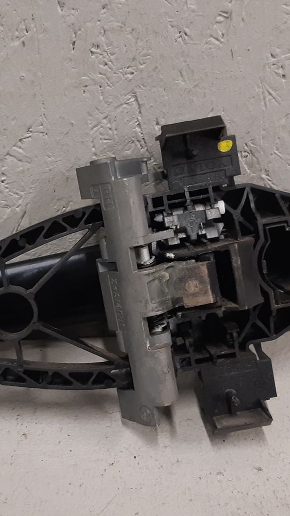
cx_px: 103
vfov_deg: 37.9
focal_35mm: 55
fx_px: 752
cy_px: 252
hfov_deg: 21.8
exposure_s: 1/50
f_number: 1.7
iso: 160
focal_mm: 3.93
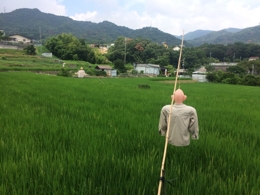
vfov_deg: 48.2
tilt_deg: -7.0
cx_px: 130
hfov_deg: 61.7
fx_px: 218
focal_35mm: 29
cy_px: 98
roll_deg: -1.8
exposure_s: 1/1208
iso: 32
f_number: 2.2
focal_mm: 4.15
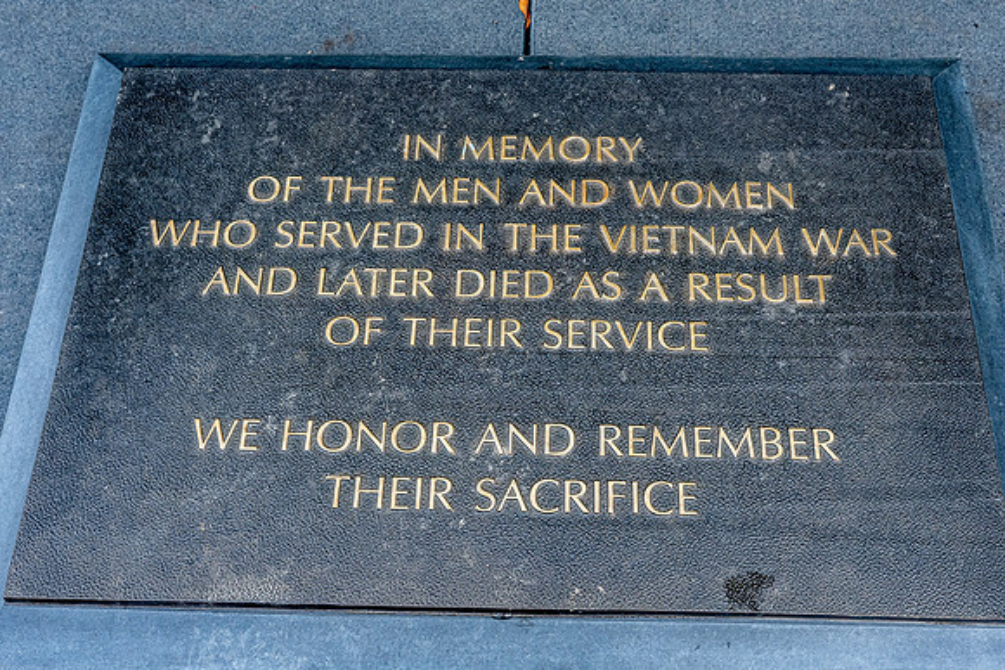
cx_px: 522
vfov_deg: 30.3
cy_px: 270
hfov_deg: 44.3
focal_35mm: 44
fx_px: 1234
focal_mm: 37
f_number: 8
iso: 1400
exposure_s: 1/400
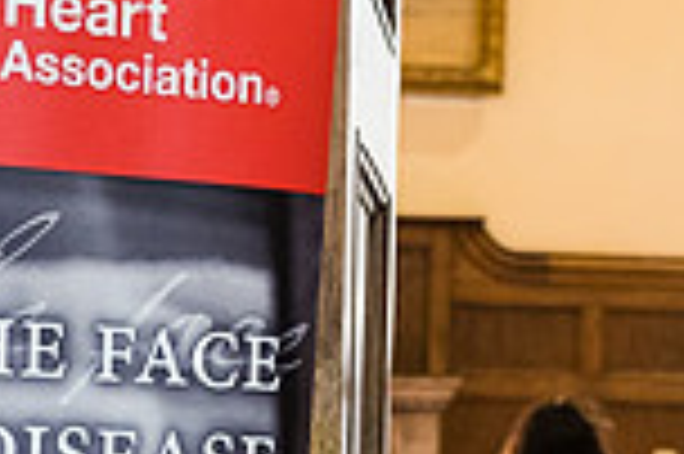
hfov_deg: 10.6
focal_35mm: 194
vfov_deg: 6.9
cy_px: 726
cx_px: 264
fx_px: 3682
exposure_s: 1/50
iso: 1600
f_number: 3.6
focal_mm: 30.2
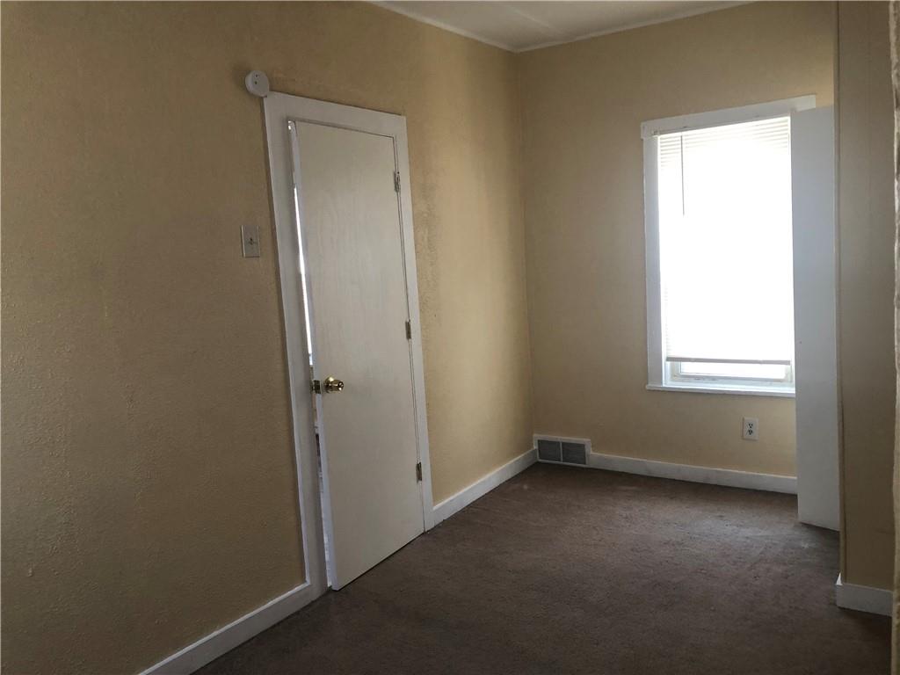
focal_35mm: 28
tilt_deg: -5.8
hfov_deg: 63.4
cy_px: 338
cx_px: 450
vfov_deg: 49.7
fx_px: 728
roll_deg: +3.3
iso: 40
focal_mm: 3.99
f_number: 1.8
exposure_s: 1/15
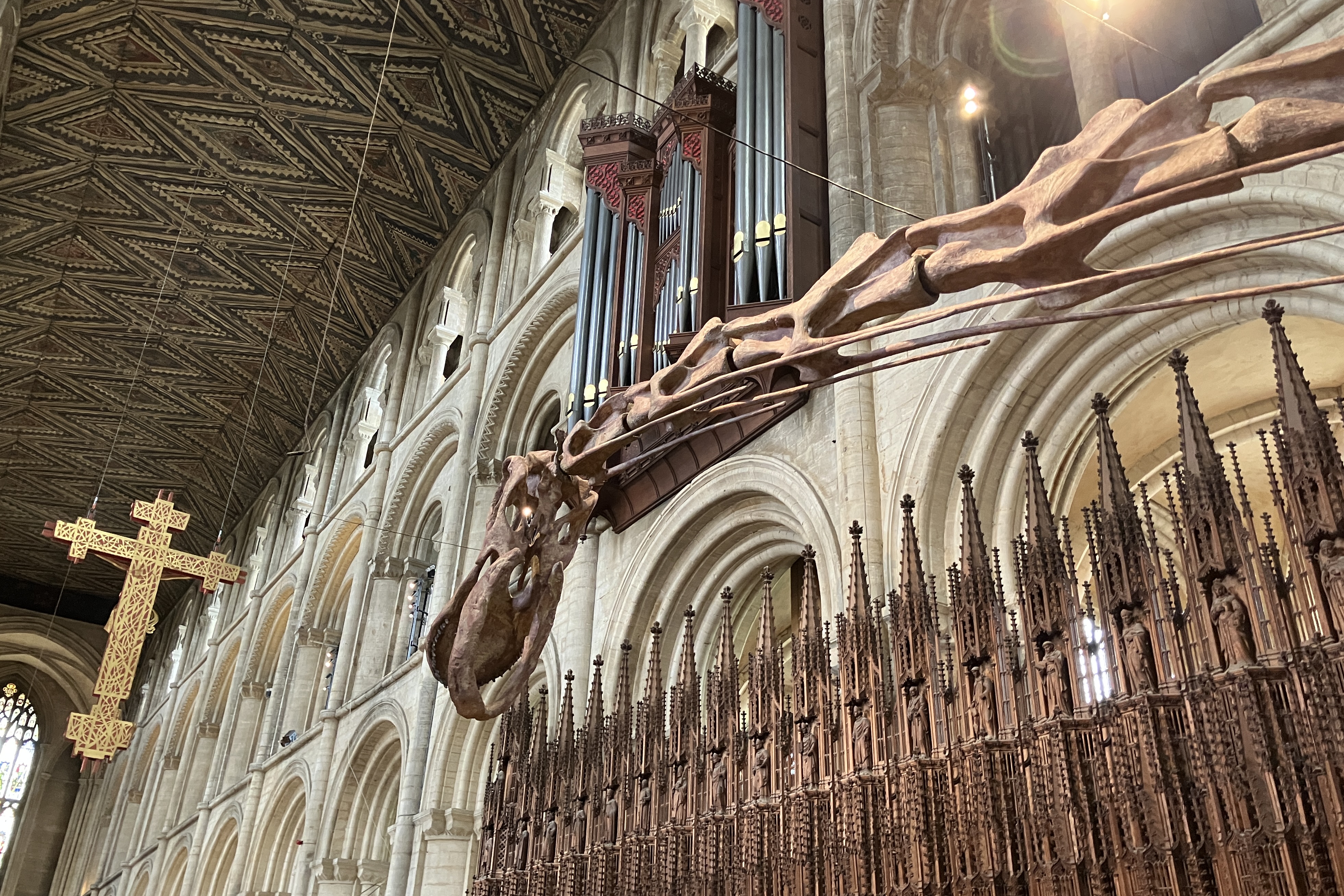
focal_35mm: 30
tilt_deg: +28.8
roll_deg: -2.7
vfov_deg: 43.6
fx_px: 1120
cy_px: 481
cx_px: 681
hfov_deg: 61.9
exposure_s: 1/38
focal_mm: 3.99
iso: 320
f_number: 1.8
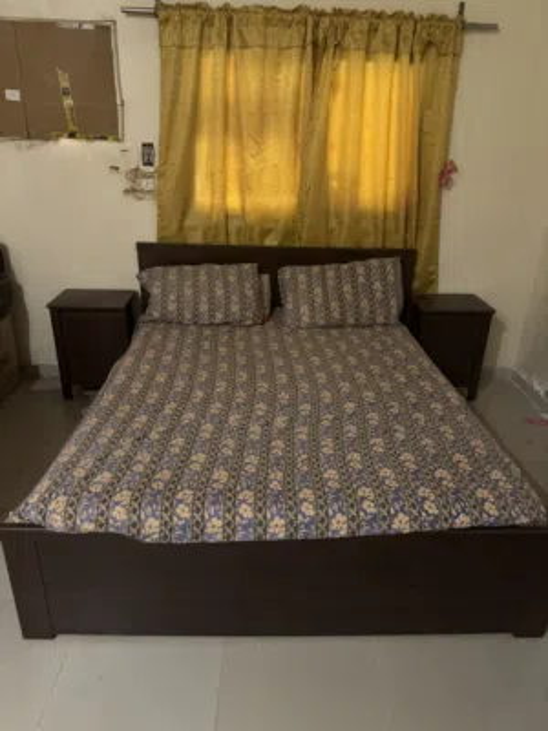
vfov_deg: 71.6
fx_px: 507
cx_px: 274
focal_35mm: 24
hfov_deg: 56.8
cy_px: 366
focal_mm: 6.76
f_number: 1.78
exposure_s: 1/30
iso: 1000
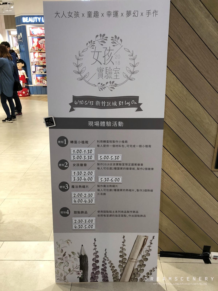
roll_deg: +0.5
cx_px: 109
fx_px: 235
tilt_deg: -20.9
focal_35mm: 28
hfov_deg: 49.7
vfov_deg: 63.4
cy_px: 146
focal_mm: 3.99
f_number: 1.8
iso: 40
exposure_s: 1/30
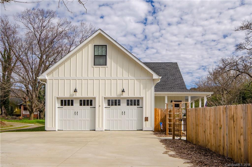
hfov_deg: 62.1
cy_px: 84
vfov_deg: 43.4
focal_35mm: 30
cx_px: 126
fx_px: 209
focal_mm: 20
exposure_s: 1/200
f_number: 11
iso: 100
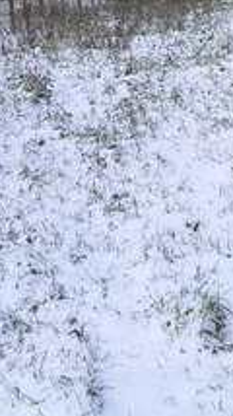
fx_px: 1255
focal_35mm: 114
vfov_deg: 18.2
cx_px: 431
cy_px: -33
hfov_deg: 10.0
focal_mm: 6.3
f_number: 3.2
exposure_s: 1/180
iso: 100
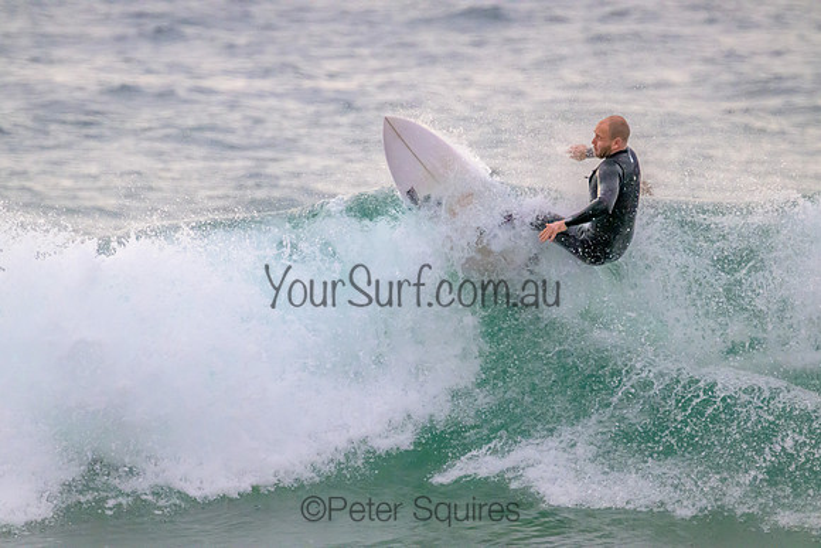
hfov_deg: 2.6
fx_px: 18248
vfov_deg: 1.7
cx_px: 410
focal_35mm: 800
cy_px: 274
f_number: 11
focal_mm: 800
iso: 12800
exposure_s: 1/2000
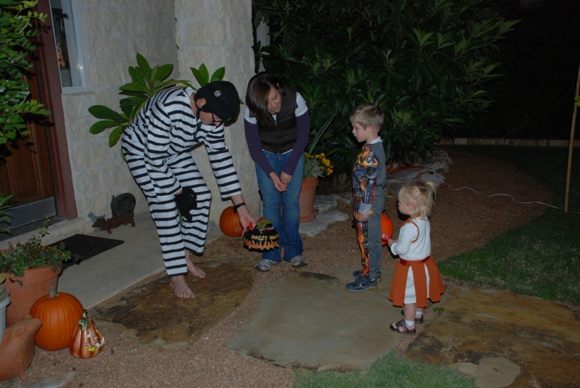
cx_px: 290
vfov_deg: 40.0
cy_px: 194
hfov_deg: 57.2
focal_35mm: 33
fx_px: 532
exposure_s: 1/60
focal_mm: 22
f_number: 3.8
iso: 200
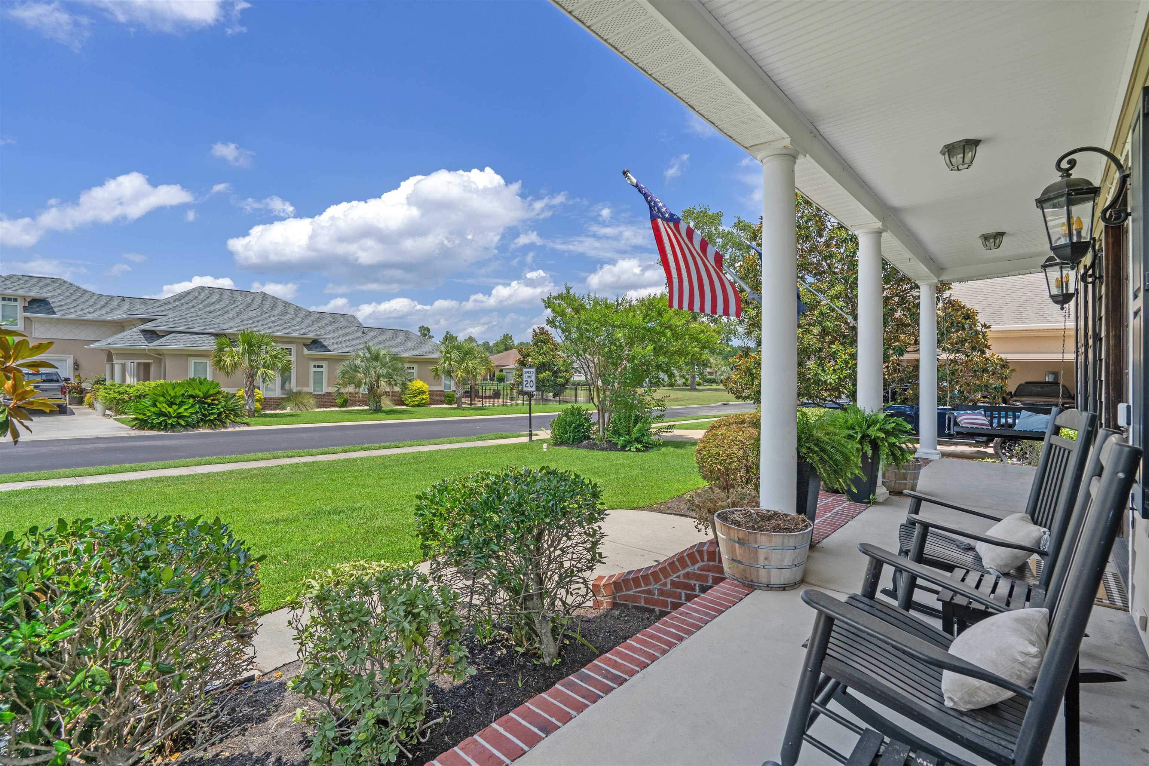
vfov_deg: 73.7
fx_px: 511
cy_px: 383
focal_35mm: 16
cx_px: 574
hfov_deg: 96.7
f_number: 8
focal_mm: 16
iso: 320
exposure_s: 1/60
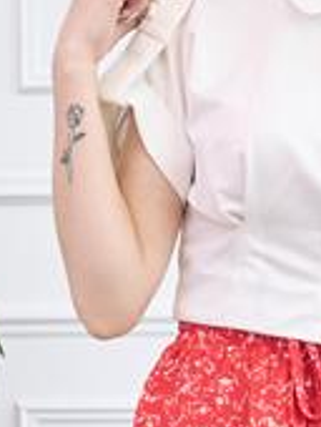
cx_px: 339
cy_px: 234
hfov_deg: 8.6
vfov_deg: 11.5
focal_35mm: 172
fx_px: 2121
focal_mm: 28
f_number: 5.6
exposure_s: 1/100
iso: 500
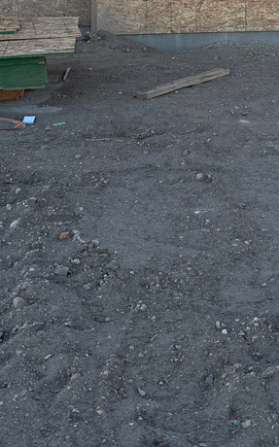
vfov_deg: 21.1
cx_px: 157
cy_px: -200
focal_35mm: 85
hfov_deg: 15.3
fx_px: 1035
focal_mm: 6.76
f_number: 1.78
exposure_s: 1/1464
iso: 100
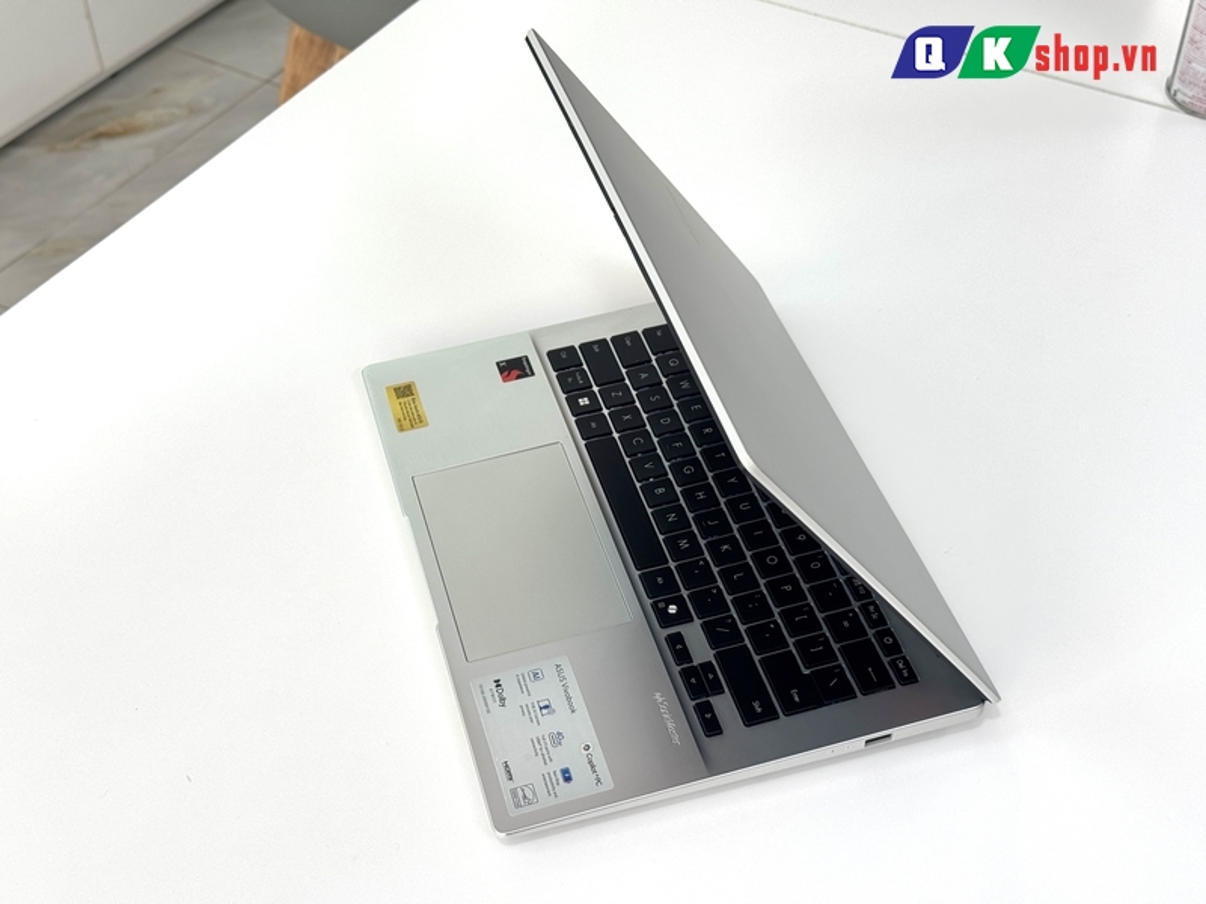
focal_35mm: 48
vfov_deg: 30.3
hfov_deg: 39.7
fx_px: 1672
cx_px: 603
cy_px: 452
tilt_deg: -44.8
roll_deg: +1.5
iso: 50
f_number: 1.78
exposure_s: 1/189
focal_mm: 6.76
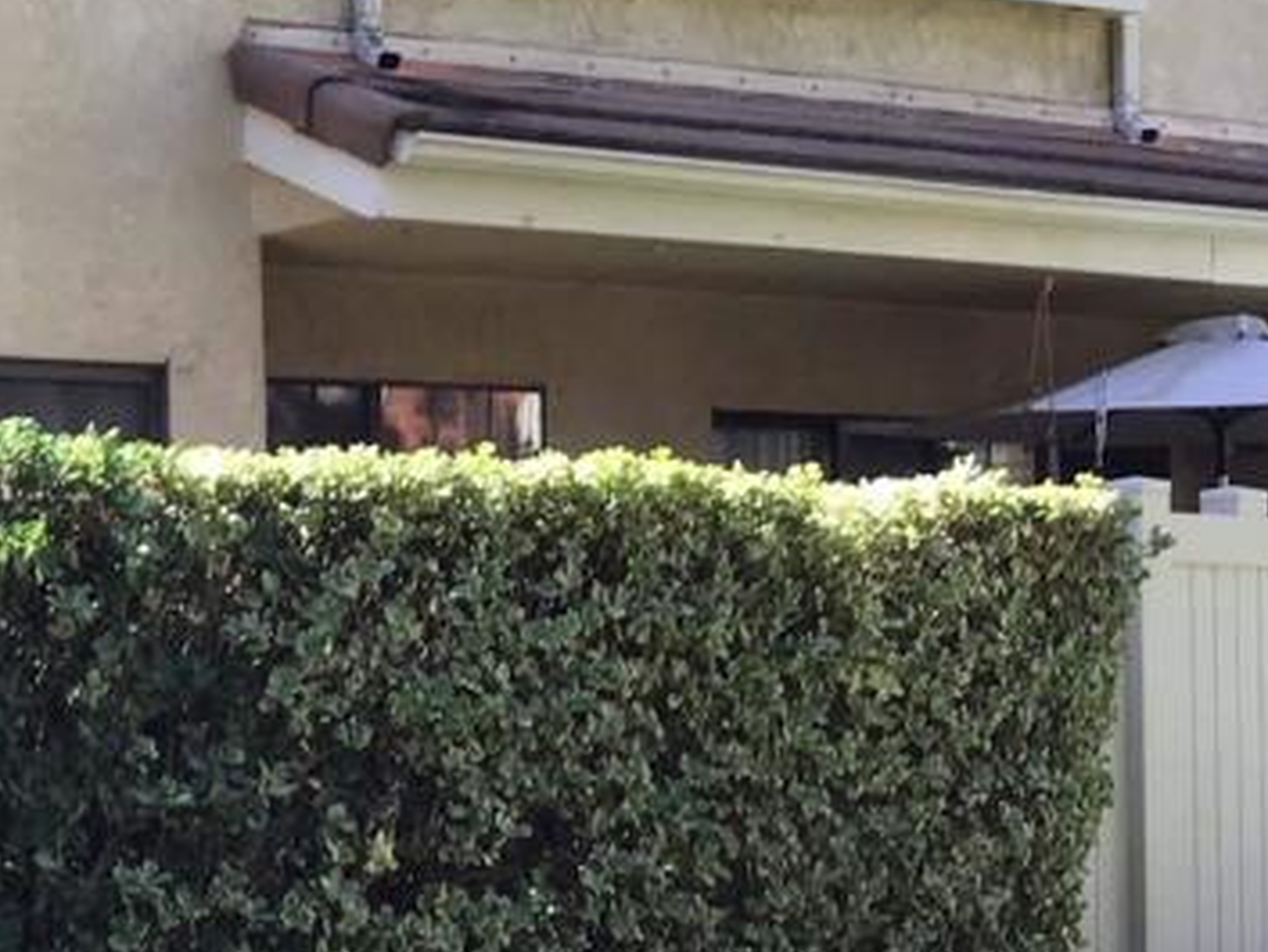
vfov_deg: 16.4
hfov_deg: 19.9
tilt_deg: -0.7
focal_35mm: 90
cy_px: 578
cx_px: -409
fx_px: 3298
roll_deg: -1.6
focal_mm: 3.3
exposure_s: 1/187
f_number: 2.4
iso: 25
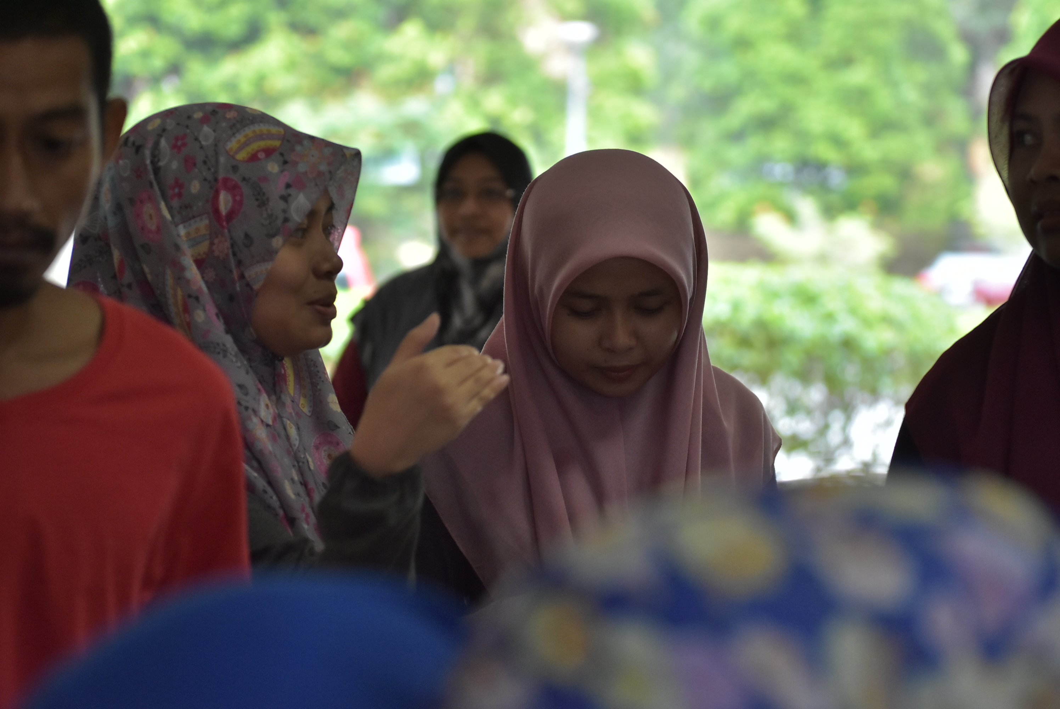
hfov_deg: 19.4
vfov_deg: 13.1
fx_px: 3094
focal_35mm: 105
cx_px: 530
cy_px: 354
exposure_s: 1/200
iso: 1600
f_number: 2.8
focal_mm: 70
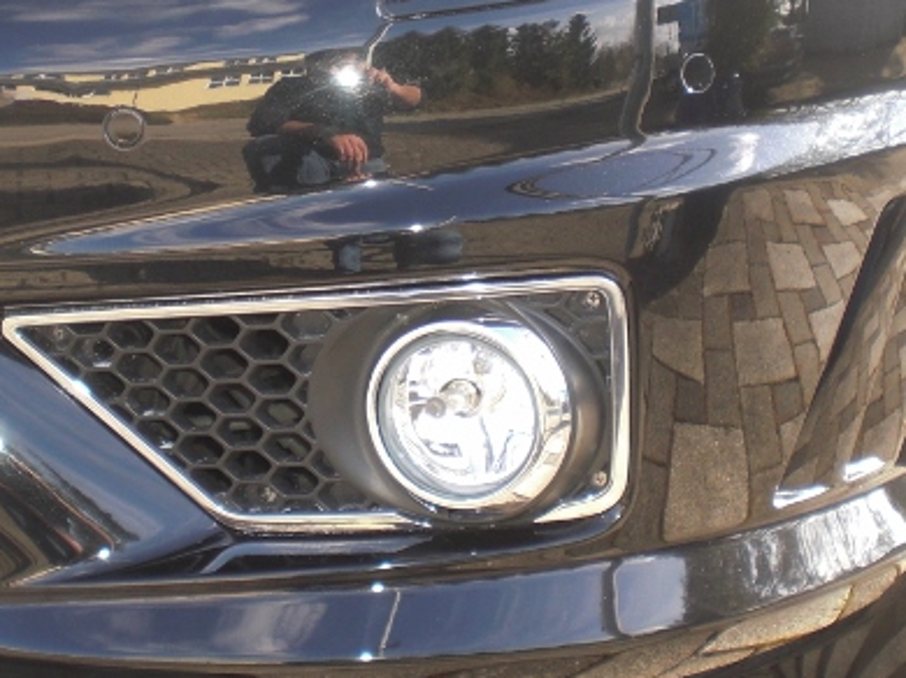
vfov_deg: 18.8
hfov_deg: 25.0
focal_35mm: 78
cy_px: 179
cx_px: 355
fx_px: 2040
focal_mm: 6.3
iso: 64
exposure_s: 1/100
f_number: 3.1
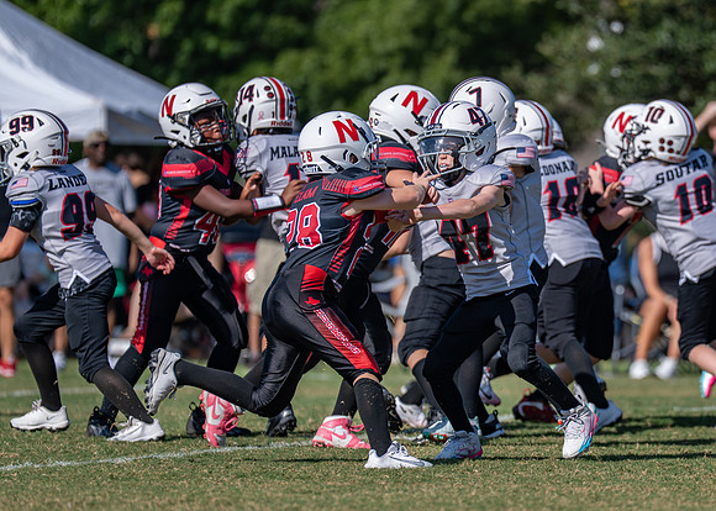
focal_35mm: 404
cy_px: 285
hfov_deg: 5.0
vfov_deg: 3.6
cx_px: 552
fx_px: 8219
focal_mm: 200
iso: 100
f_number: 2.8
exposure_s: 1/2500
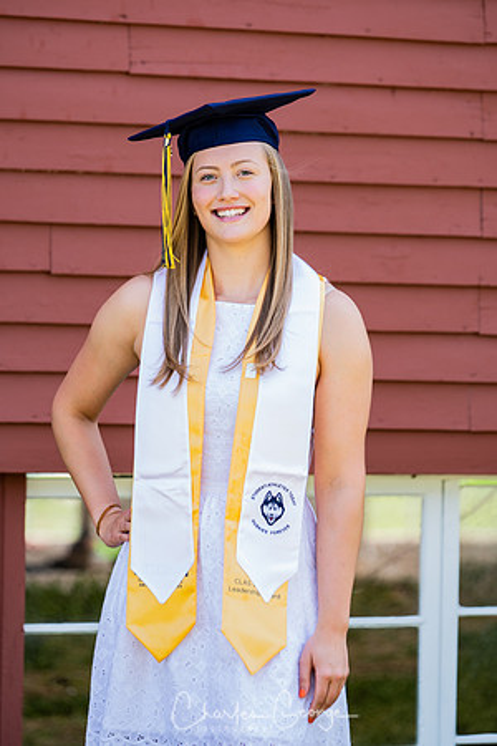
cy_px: 373
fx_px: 4504
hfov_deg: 6.3
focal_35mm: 218
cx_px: 248
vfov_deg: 9.5
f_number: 2.8
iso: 100
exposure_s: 1/200
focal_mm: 145
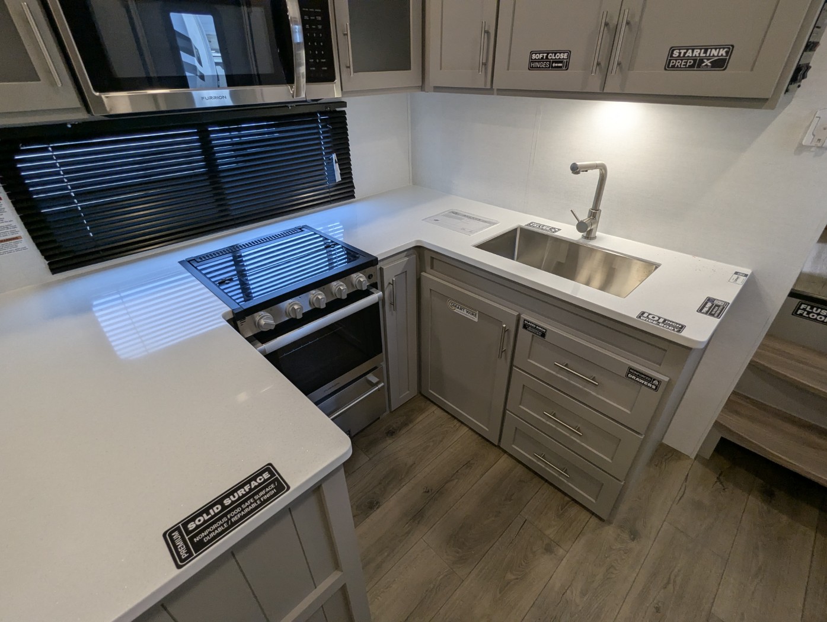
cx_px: 414
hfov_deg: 94.4
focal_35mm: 16
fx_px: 383
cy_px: 311
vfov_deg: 78.2
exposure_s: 1/125
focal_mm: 2.35
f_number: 2.2
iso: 147
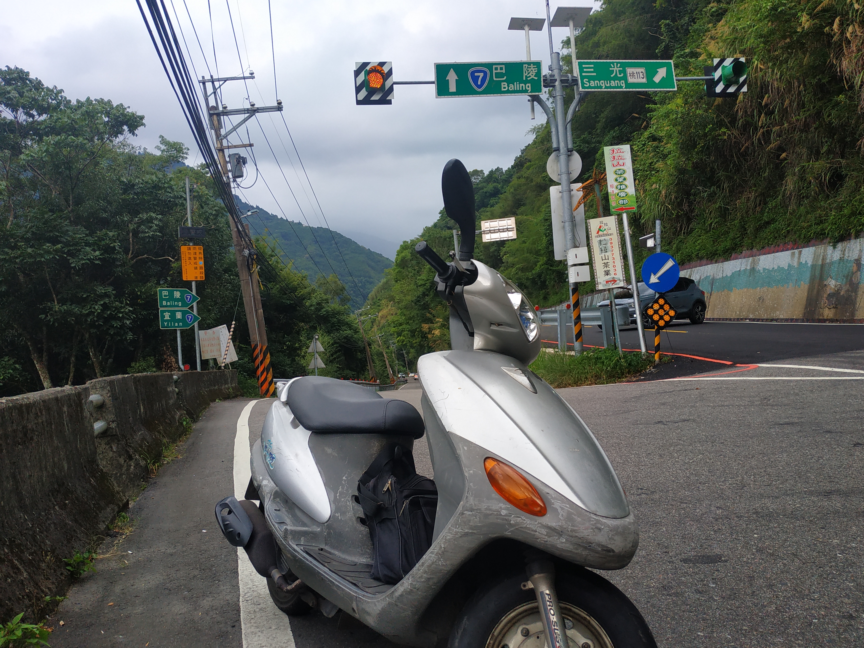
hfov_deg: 71.6
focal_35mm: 24
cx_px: 432
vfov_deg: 56.8
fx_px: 599
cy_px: 324
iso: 160
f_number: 1.9
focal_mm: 3.94
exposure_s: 1/774
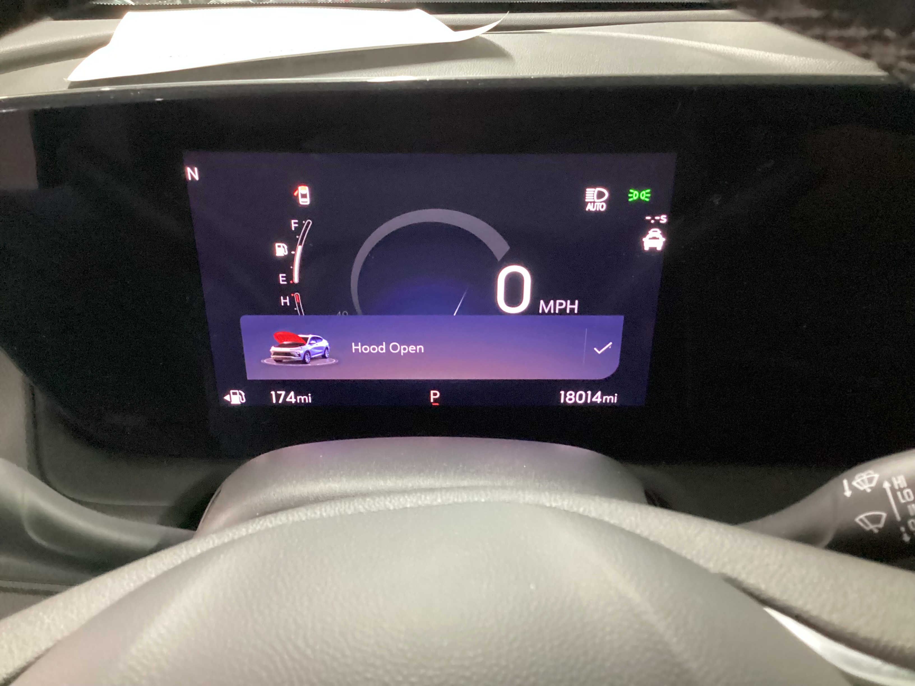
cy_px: 343
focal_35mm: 31
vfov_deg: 45.4
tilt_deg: -29.8
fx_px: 819
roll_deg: -1.9
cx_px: 458
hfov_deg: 58.4
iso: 800
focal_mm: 3.3
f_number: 2.4
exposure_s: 1/17
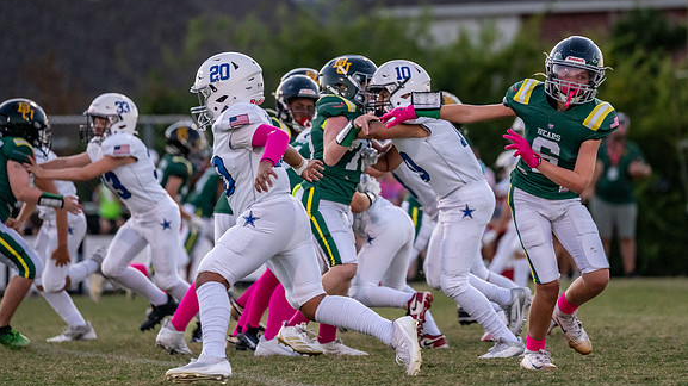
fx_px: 4905
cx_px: 388
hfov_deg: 8.0
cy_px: 127
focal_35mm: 269
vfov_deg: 4.5
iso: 2500
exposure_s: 1/1600
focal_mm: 200
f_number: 2.8
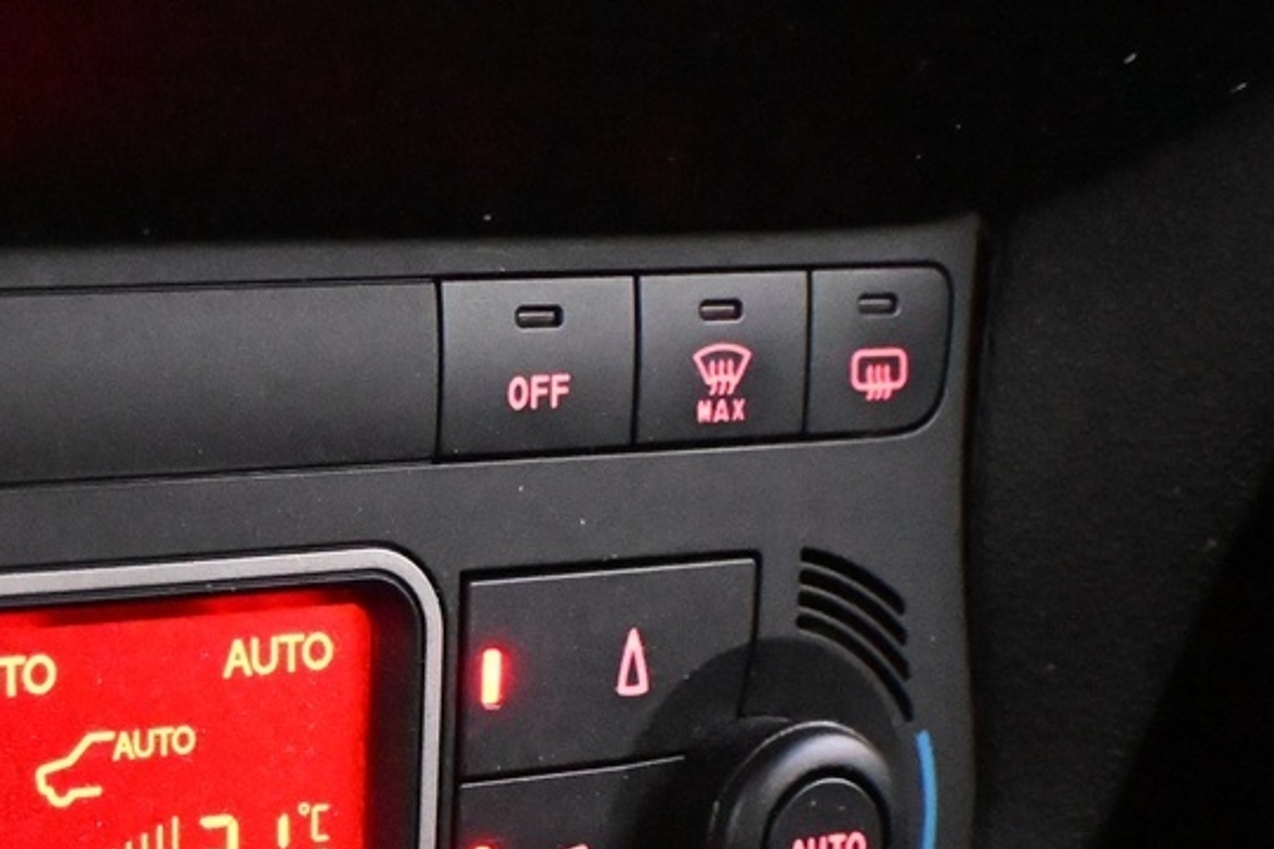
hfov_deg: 20.8
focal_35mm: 92
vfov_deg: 14.6
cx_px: -196
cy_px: 802
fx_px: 3264
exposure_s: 1/50
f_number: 3.8
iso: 12800
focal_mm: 20.5
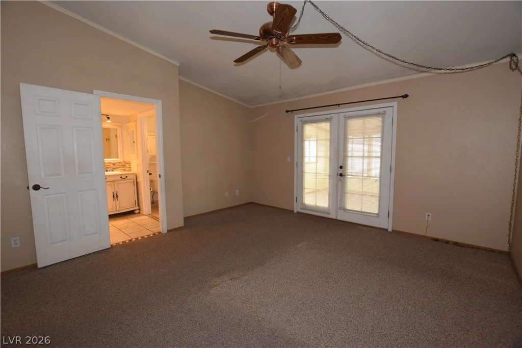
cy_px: 174
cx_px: 261
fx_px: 218
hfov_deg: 100.4
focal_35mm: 15
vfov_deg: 77.3
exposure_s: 1/80
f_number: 4.5
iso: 800
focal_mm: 10
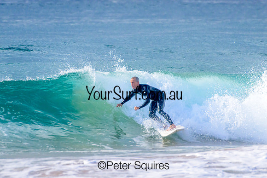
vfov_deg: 1.4
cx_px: 134
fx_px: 7418
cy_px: 89
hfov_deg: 2.1
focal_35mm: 1000
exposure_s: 1/2000
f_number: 11
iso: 2000
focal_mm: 1000
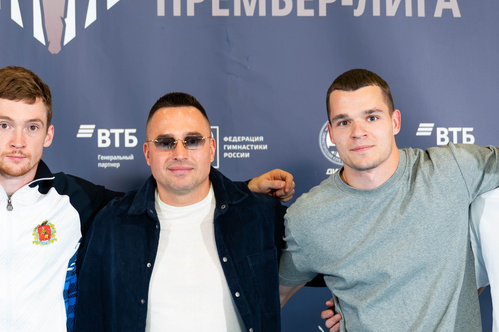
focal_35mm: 124
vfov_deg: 11.0
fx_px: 1718
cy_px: 240
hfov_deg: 16.5
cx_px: 255
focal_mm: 51
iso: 1100
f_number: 2.8
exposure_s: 1/500
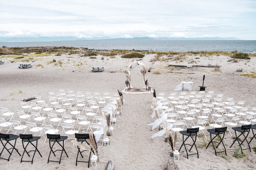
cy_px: 85
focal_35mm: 27
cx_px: 128
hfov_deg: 67.4
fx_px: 192
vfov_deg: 47.9
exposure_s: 1/3200
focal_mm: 18
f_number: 3.2
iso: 640
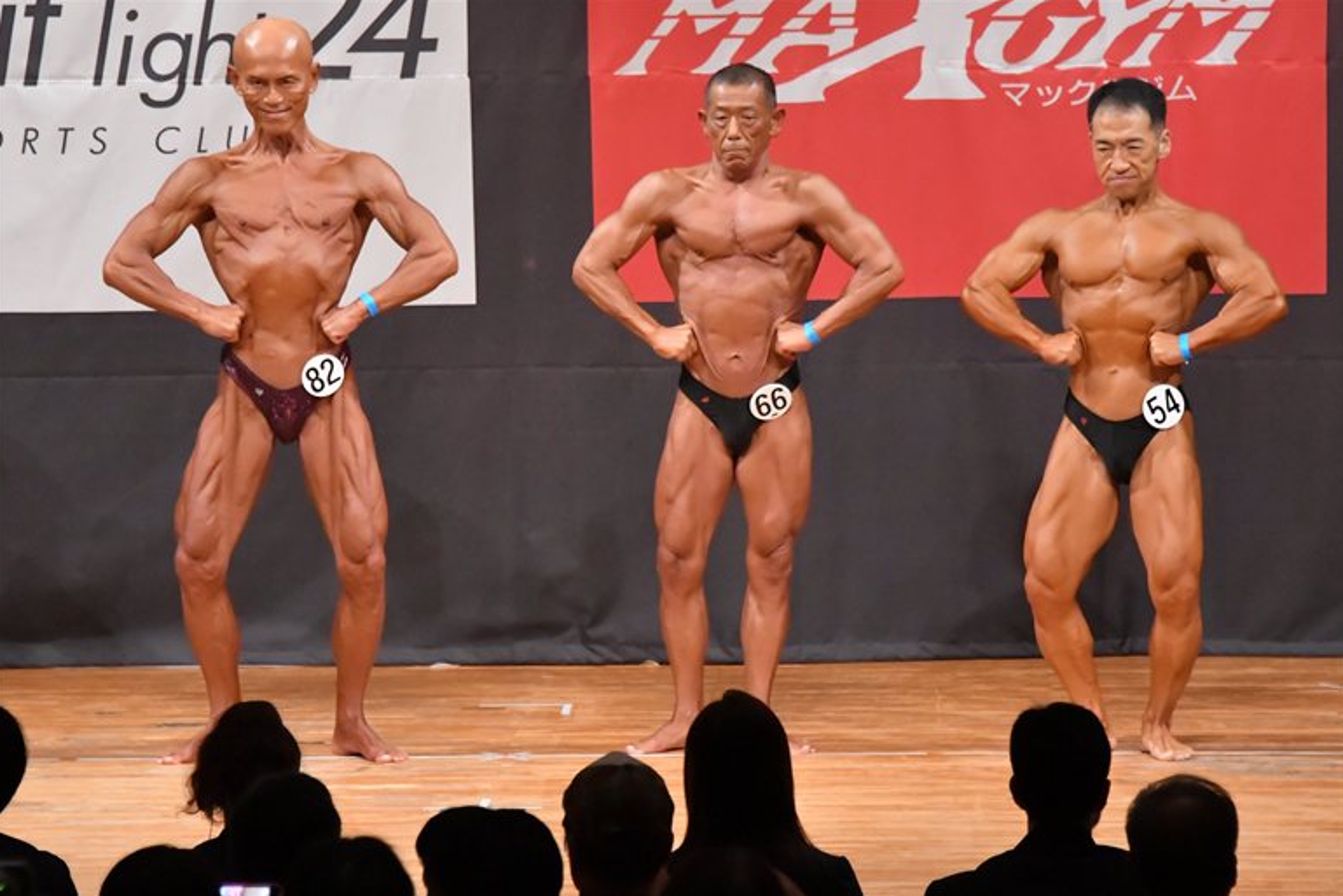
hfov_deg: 7.6
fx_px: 10148
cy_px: 449
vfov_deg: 5.1
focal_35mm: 272
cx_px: 673
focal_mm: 180
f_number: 5.6
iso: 10000
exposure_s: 1/400
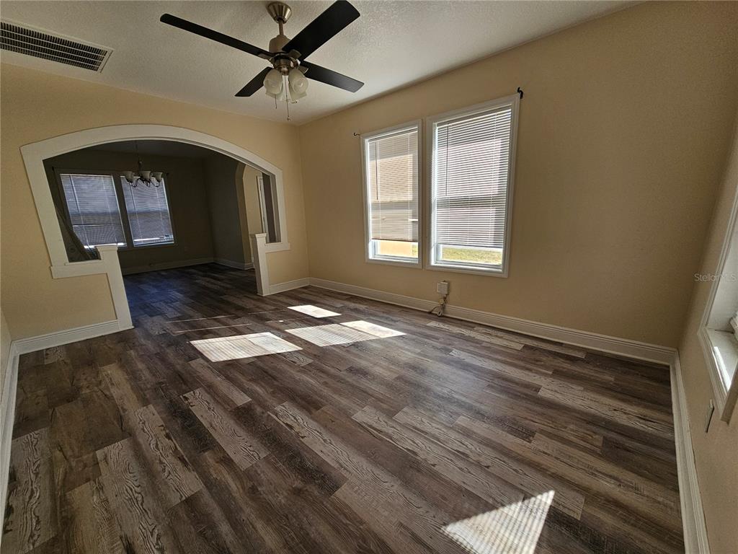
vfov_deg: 89.9
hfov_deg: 106.2
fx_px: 277
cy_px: 277
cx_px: 369
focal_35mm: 13
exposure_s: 1/232
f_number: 2.2
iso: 80
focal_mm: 2.2
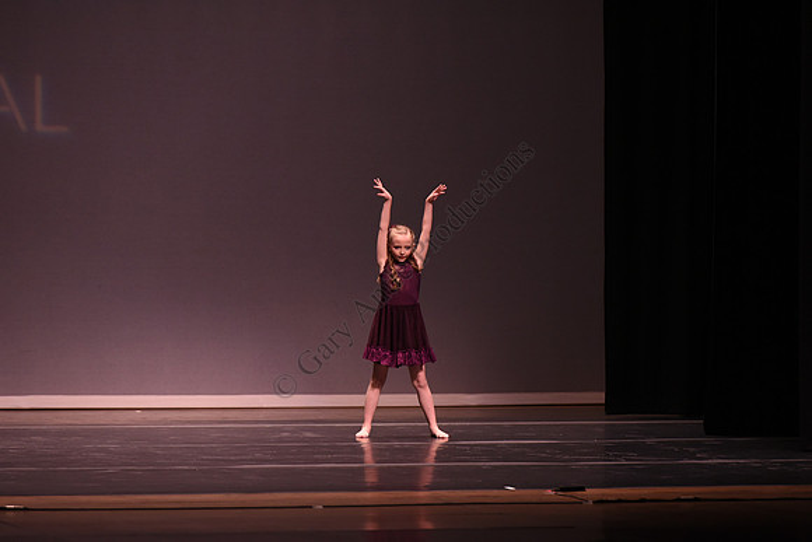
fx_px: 4512
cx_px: 406
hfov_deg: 10.3
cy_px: 271
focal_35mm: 200
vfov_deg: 6.9
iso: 2000
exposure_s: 1/250
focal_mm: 200
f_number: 4
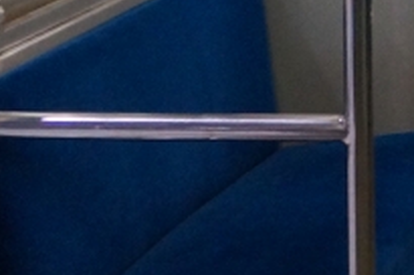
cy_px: -344
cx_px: 897
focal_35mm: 132
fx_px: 1516
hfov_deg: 12.9
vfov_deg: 9.4
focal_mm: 18
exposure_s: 1/160
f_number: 4
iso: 2000
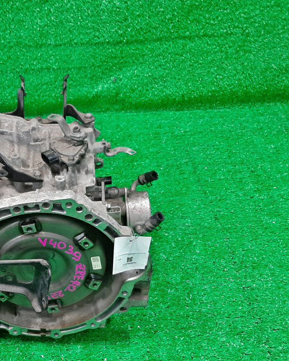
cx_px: 7
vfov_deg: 38.5
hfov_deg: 29.6
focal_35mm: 48
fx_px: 513
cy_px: 231
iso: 140
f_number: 1.7
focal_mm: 3.93
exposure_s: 1/50
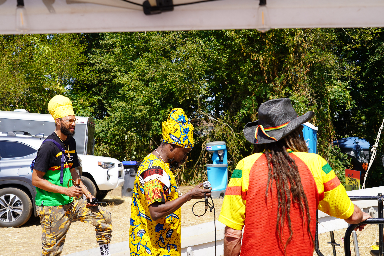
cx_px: 192
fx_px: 544
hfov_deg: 38.9
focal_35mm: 51
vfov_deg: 26.5
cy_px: 128
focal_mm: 51
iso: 100
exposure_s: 1/125
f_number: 9
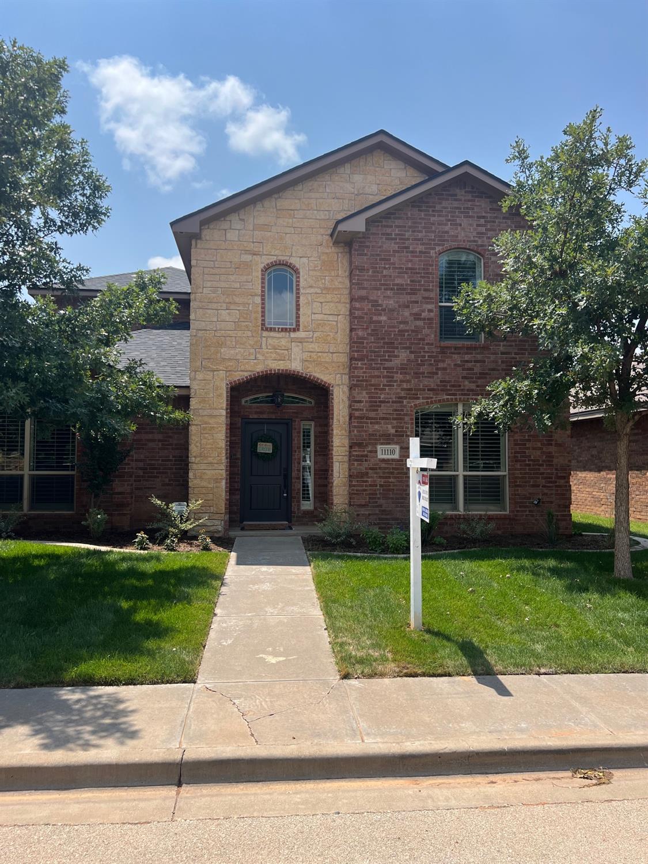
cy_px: 432
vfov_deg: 67.3
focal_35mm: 26
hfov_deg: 53.1
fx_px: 649
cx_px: 324
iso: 50
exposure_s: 1/4274
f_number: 1.5
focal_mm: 5.7
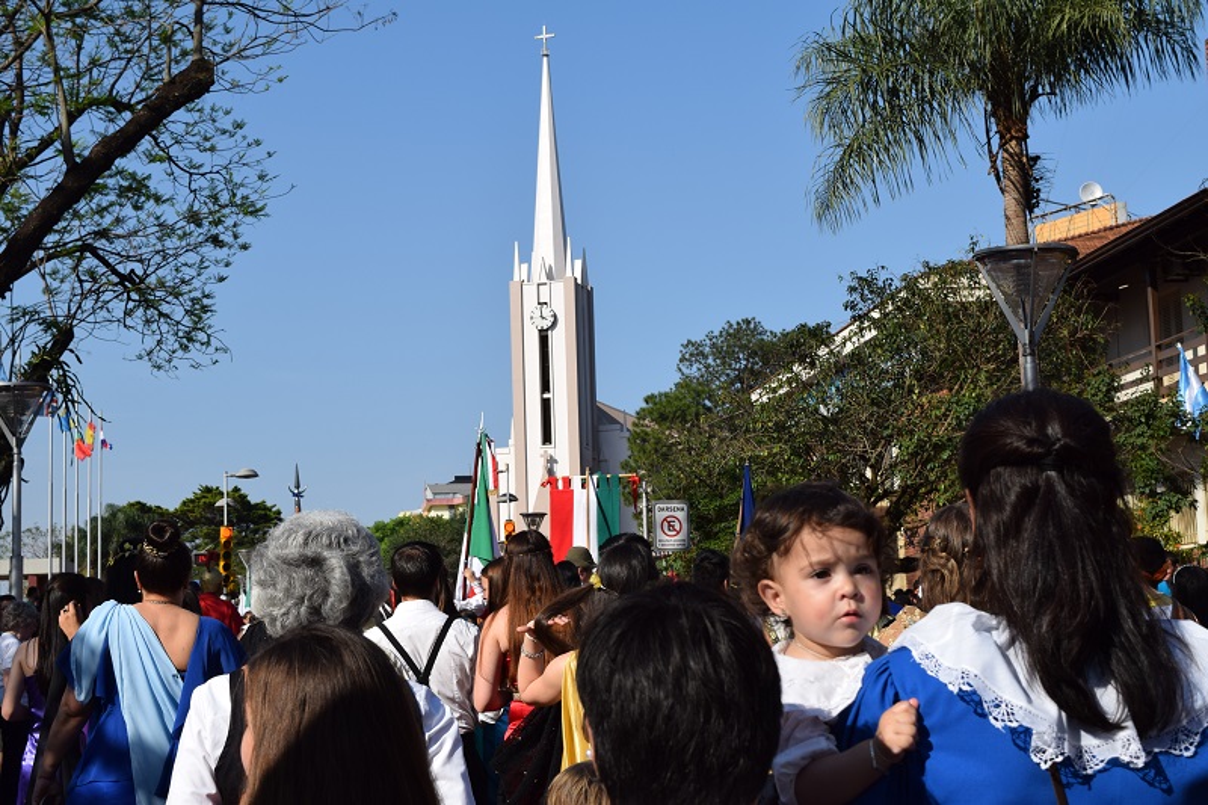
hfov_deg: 35.1
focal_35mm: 57
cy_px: 402
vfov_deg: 23.8
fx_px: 1912
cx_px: 604
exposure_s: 1/400
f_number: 10
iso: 200
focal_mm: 38
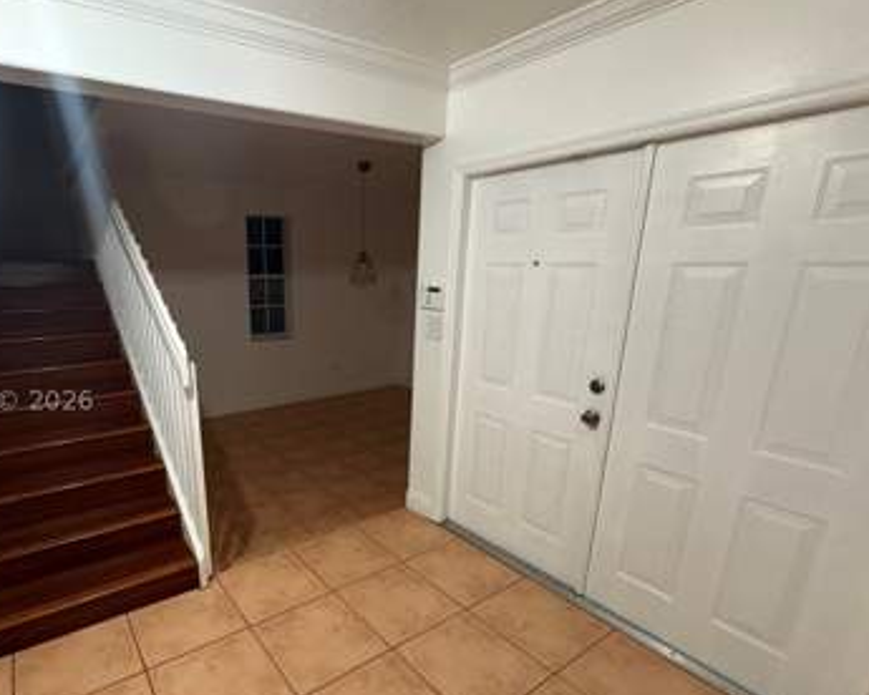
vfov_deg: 70.4
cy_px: 400
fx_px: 489
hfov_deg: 81.7
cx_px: 325
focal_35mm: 19
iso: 500
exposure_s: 1/60
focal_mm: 2.22
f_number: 2.2
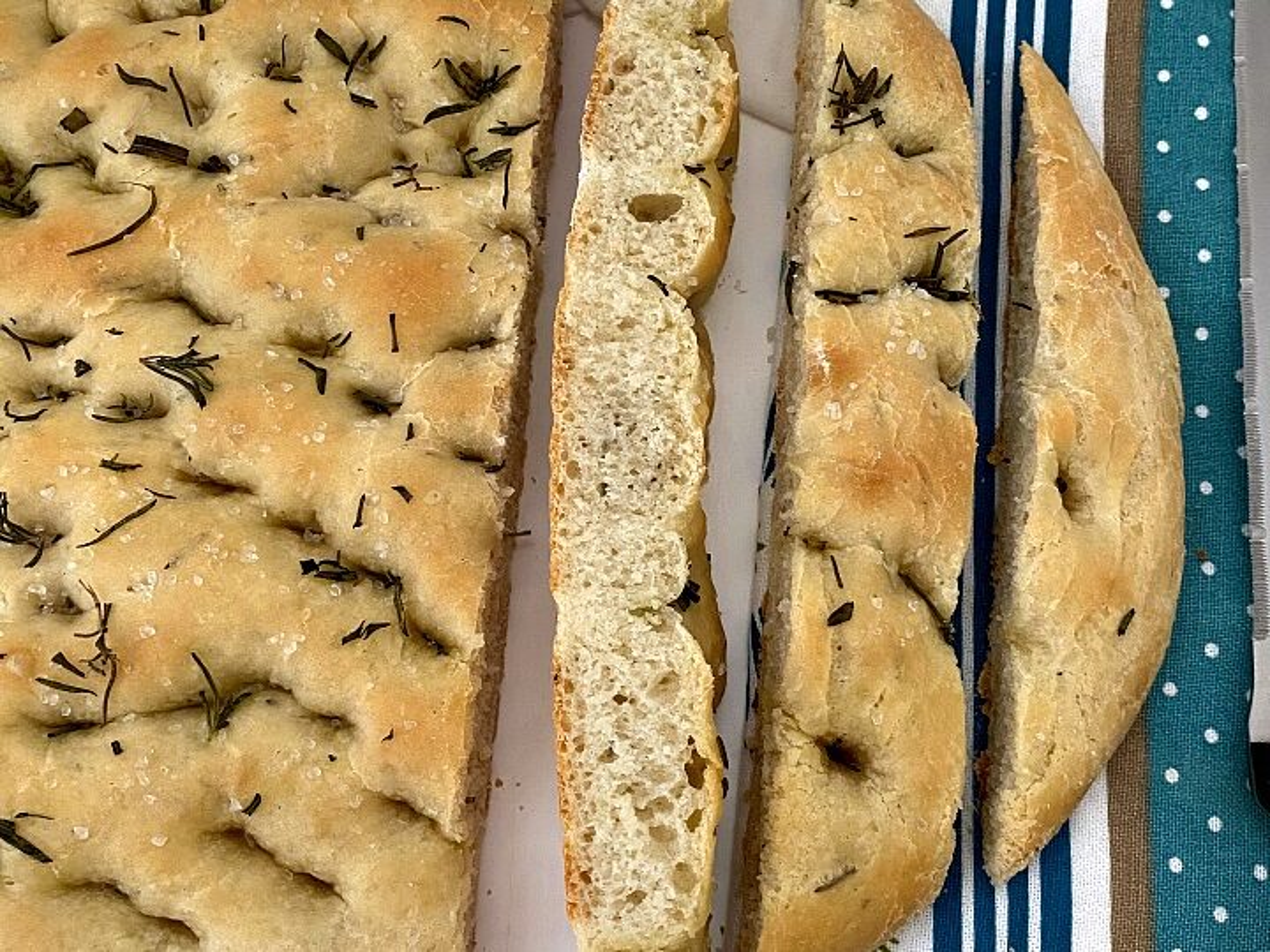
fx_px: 954
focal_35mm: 26
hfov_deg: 67.3
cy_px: 476
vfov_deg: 53.1
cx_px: 635
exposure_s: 1/66
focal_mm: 4.25
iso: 125
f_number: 1.8
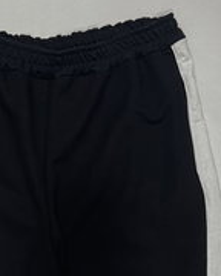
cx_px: 25
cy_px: 243
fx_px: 613
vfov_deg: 24.7
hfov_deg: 20.1
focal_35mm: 75
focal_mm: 5.7
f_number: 1.5
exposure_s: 1/50
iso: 125
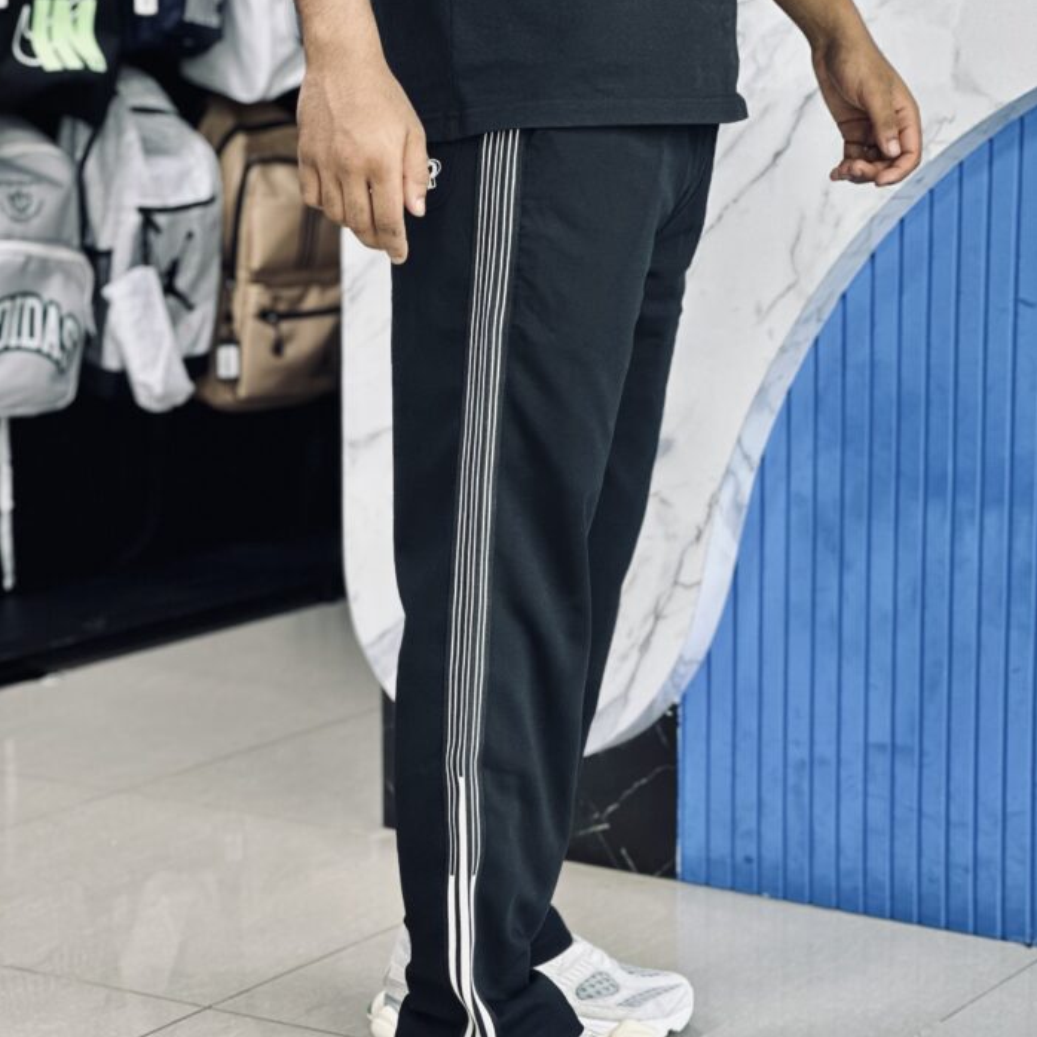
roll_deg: -1.0
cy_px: 565
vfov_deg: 19.1
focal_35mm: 91
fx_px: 3084
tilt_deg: -9.0
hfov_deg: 19.1
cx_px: 518
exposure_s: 1/33
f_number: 2.8
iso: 125
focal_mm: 9
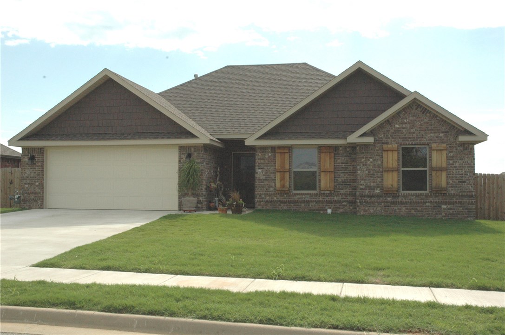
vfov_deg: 32.9
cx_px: 252
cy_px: 168
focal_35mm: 40
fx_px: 567
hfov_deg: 48.0
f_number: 16
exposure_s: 1/500
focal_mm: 27
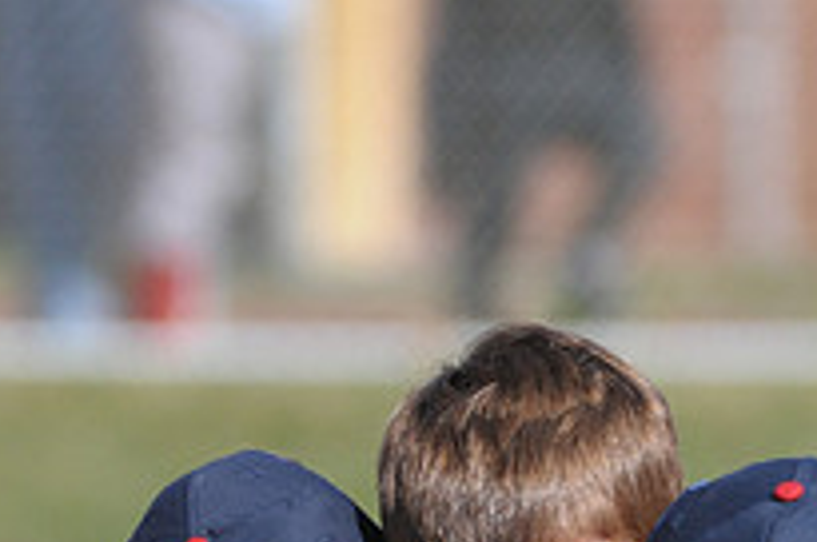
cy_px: 763
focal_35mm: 850
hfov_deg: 2.4
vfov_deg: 1.6
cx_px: 678
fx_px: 19260
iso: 400
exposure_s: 1/2500
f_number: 4
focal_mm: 200
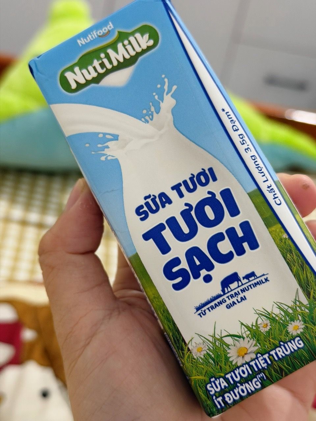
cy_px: 210
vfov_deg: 39.7
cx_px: 158
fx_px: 584
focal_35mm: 48
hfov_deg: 30.3
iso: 200
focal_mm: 6.76
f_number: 1.78
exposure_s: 1/50
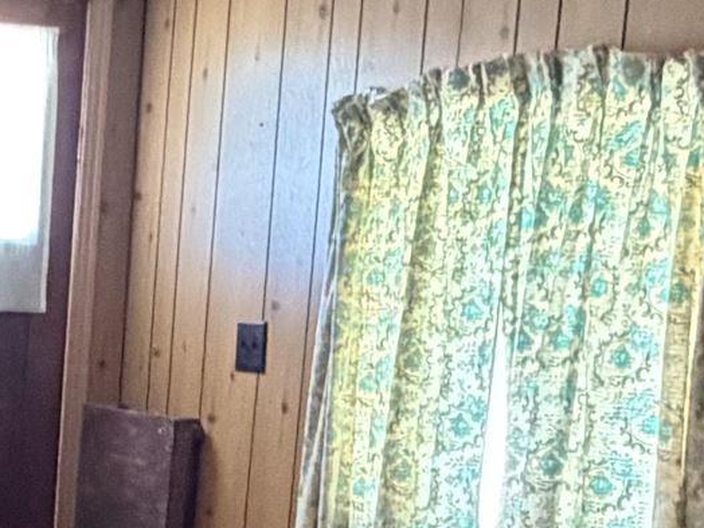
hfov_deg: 22.3
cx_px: -109
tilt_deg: -7.0
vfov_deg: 17.7
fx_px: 1668
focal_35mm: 82
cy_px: 474
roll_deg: -3.7
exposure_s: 1/60
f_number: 2.2
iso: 1000
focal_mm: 2.22
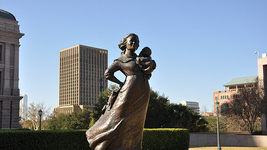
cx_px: 134
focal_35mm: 48
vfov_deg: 24.9
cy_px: 88
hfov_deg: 42.9
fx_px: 340
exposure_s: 1/80
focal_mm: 30
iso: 200
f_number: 9
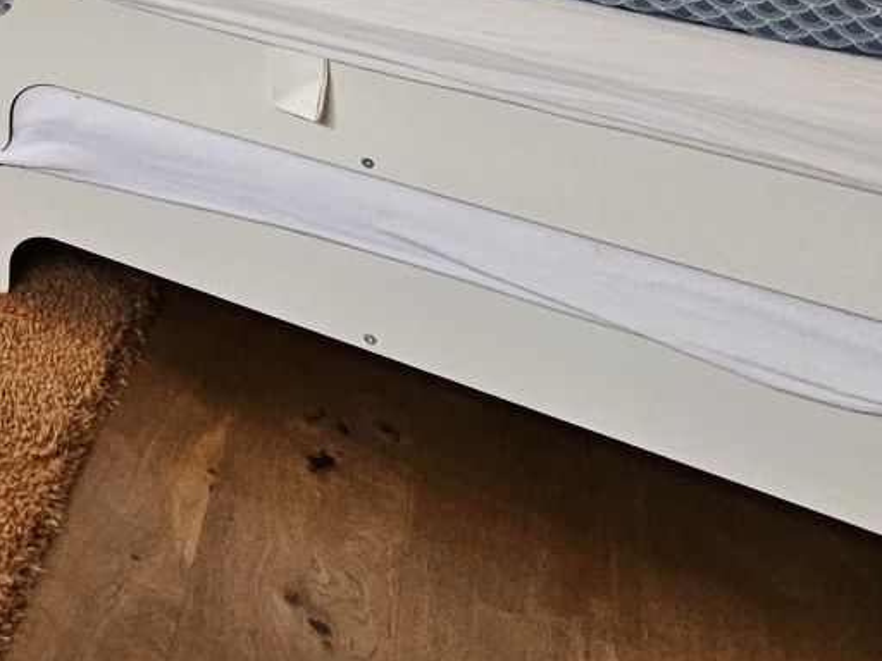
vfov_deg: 19.0
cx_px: -675
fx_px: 1325
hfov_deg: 22.6
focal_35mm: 52
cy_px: -616
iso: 100
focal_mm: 2.2
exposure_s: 1/50
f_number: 2.2
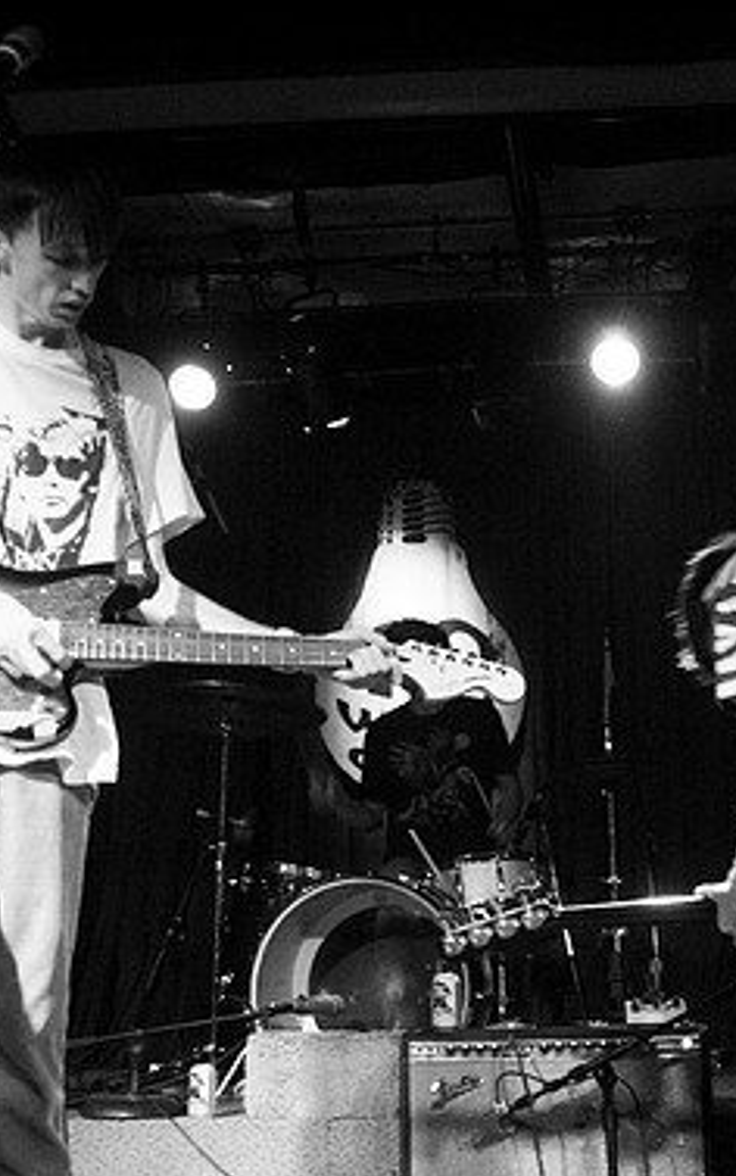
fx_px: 1507
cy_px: 590
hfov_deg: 27.0
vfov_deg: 42.6
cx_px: 561
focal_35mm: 47
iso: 800
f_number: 2.8
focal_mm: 20
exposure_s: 1/40
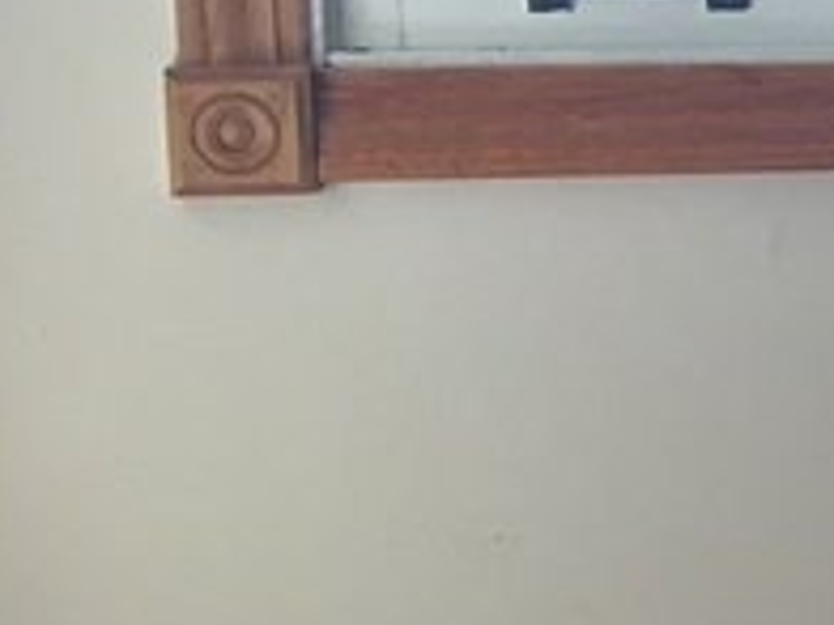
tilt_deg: -8.3
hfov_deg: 7.5
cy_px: 506
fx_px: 5132
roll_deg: -1.7
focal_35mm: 213
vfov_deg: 7.0
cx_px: 2940
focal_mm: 4.15
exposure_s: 1/40
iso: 25
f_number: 2.2
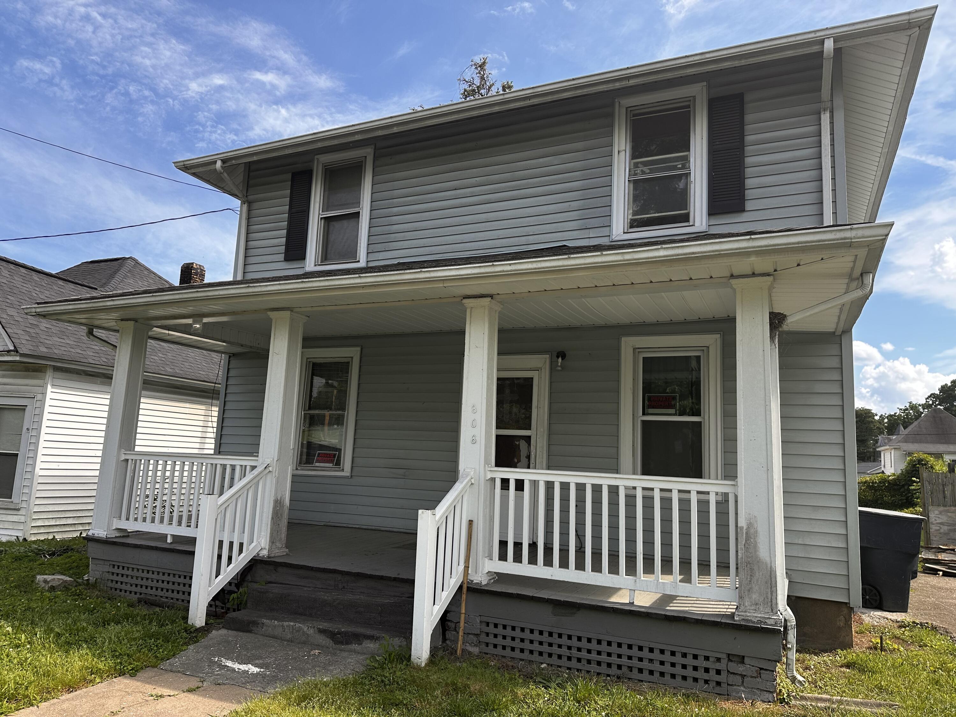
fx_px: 663
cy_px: 358
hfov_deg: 71.6
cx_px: 478
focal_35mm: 24
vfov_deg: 56.8
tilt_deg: +8.5
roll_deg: -3.7
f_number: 1.78
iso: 80
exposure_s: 1/2070
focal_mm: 6.86
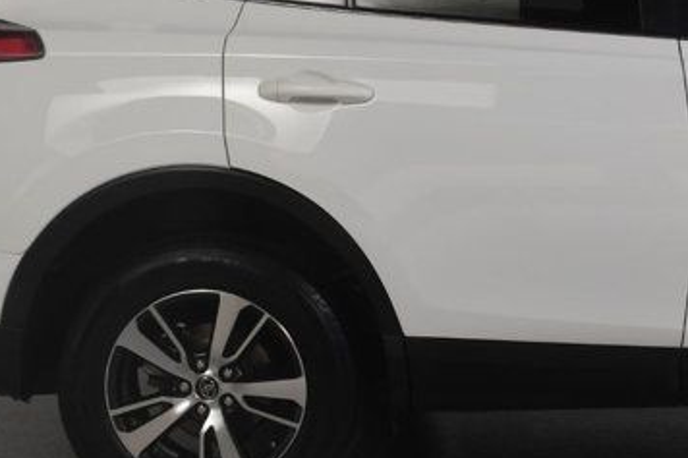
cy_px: 184
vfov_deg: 14.4
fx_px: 1815
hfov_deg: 20.8
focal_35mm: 95
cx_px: 688
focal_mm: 22
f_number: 11
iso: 100
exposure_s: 1/160
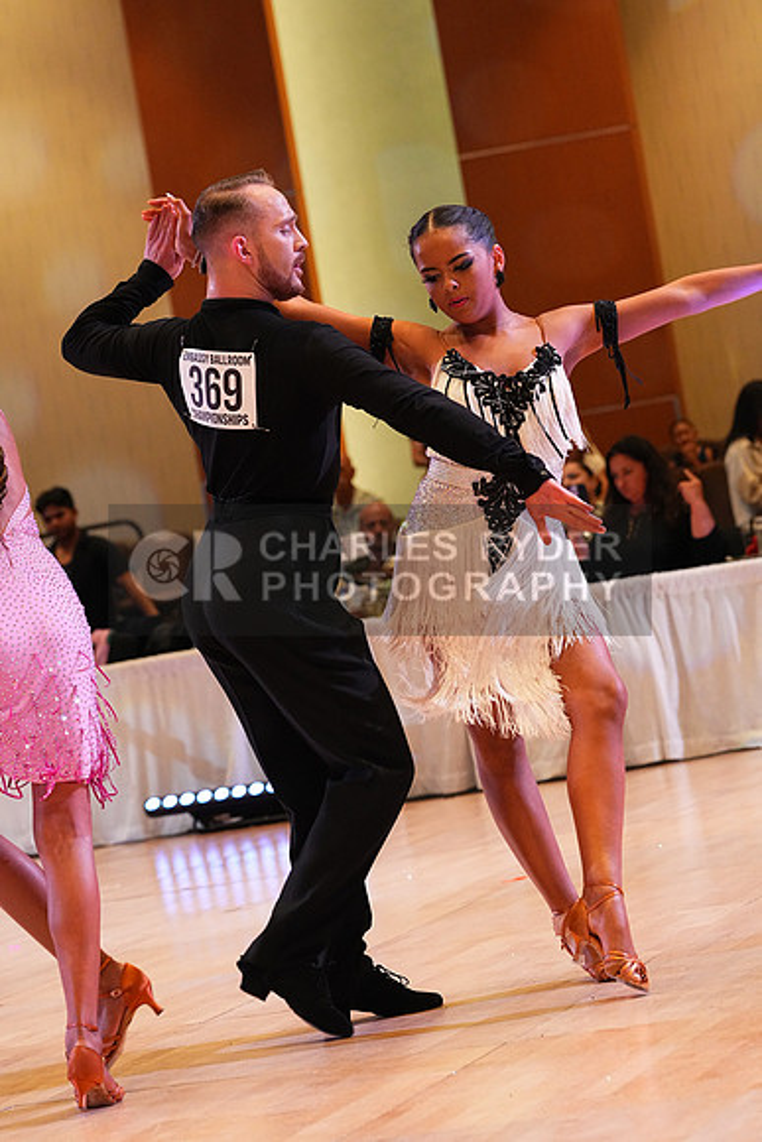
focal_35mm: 117
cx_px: 381
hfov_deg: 11.7
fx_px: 3712
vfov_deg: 17.5
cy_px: 571
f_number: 5
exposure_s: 1/320
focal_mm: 117
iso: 5000
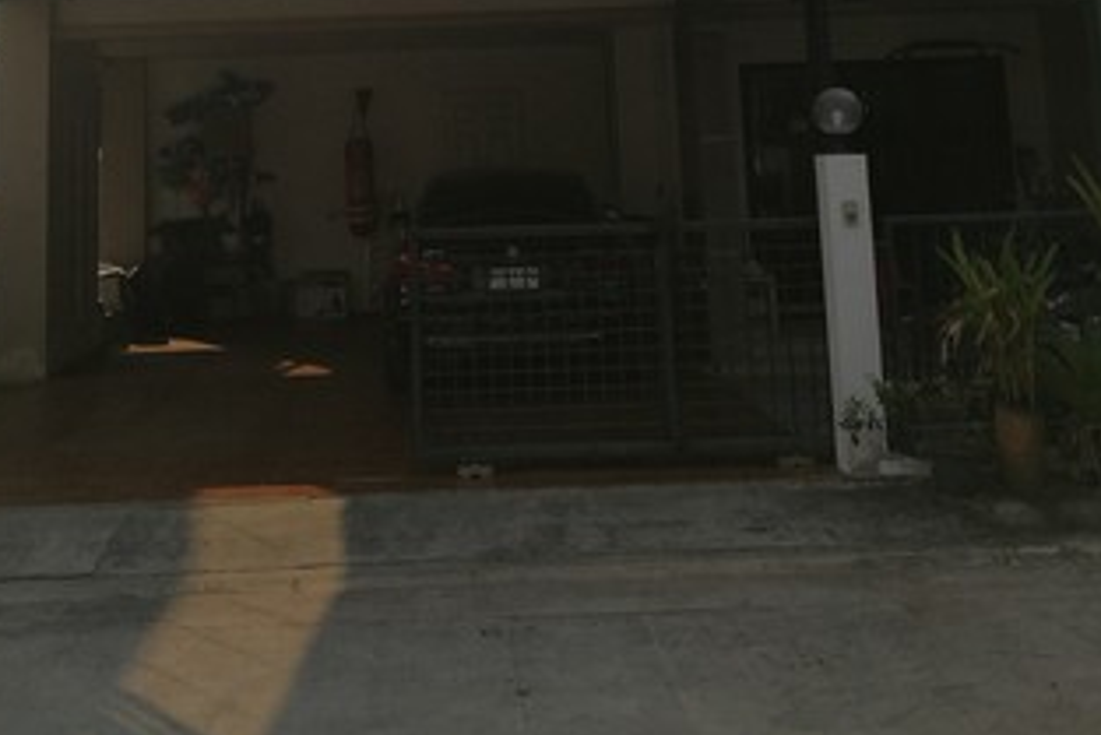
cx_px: 471
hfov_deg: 45.3
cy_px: -21
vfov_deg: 29.0
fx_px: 1316
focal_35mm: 43
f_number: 2.2
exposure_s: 1/1916
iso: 50
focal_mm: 3.95
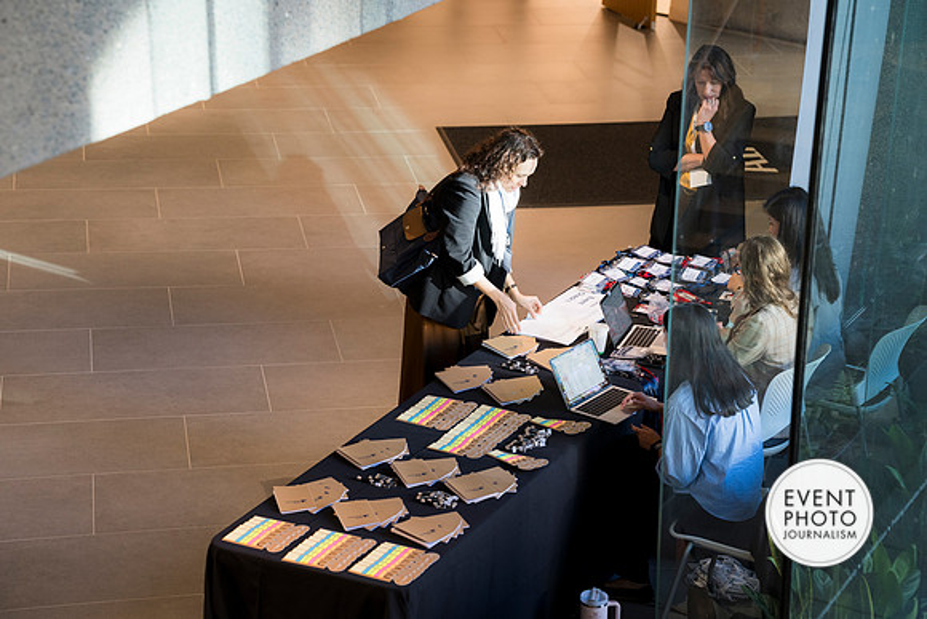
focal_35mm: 83
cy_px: 310
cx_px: 464
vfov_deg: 16.5
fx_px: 2138
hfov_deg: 24.5
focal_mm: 83
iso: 640
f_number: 4
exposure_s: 1/125
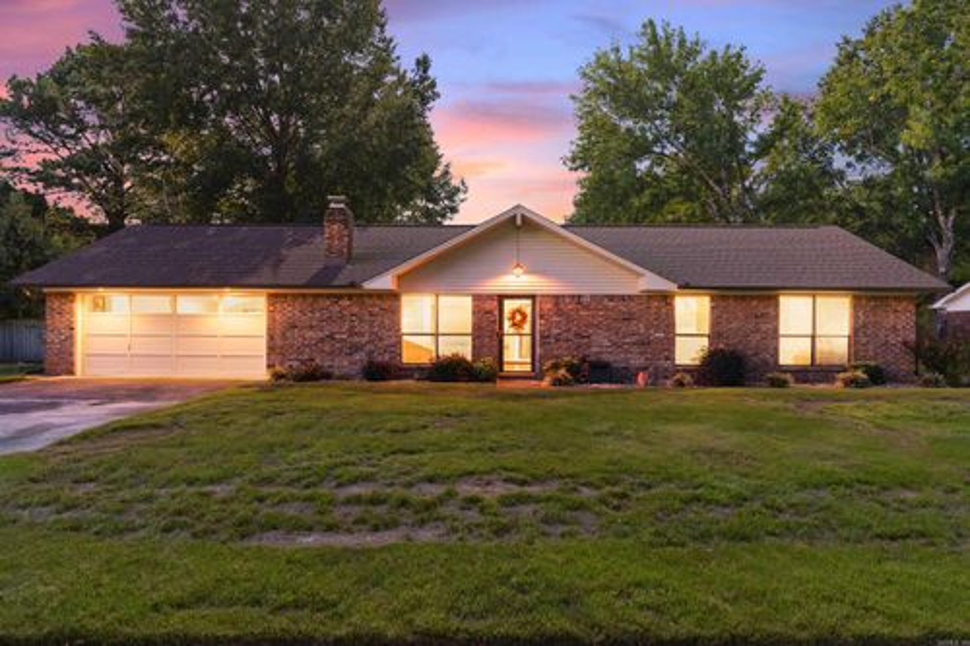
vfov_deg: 60.5
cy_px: 323
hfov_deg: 82.5
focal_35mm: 21
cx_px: 485
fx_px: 553
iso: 320
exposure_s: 1/60
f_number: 9
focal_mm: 13.7
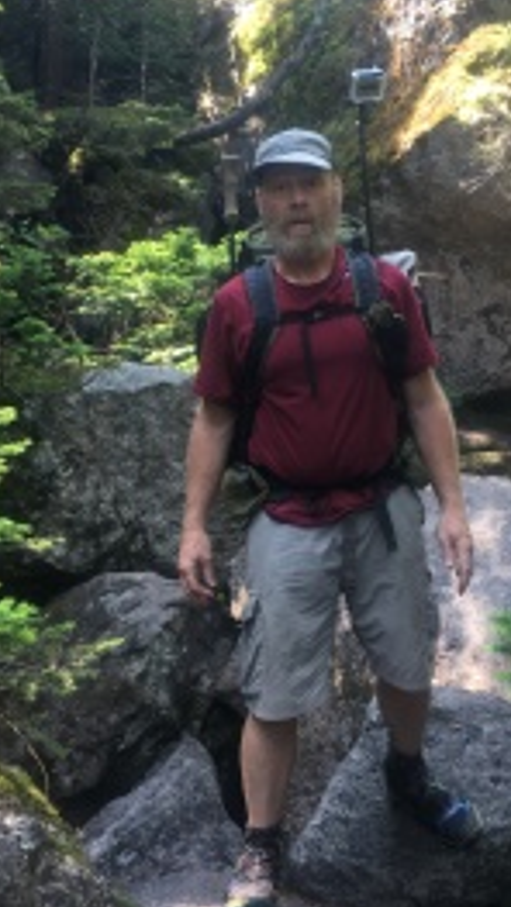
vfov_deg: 46.4
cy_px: 441
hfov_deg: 27.1
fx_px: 1060
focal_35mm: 44
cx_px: 273
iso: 40
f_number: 2.2
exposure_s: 1/120
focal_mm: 4.15
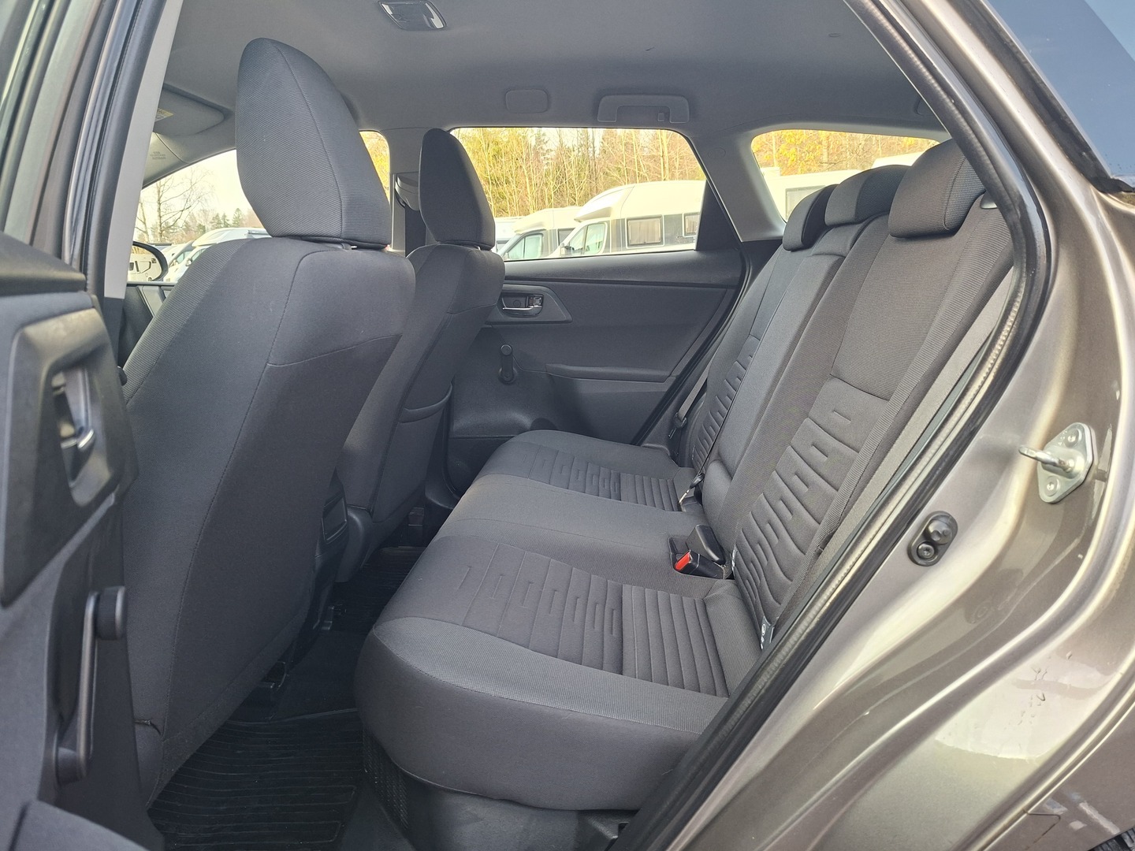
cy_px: 426
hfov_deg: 73.9
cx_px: 568
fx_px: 754
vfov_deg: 58.9
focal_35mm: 23
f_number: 1.8
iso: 125
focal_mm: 5.54
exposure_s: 1/100
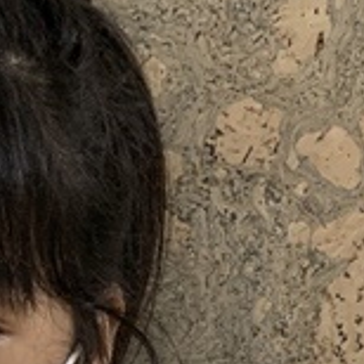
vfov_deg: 12.6
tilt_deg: -30.1
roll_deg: +0.3
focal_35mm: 112
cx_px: -25
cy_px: 841
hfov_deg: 15.2
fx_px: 1332
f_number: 1.8
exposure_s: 1/60
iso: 125
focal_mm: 4.25
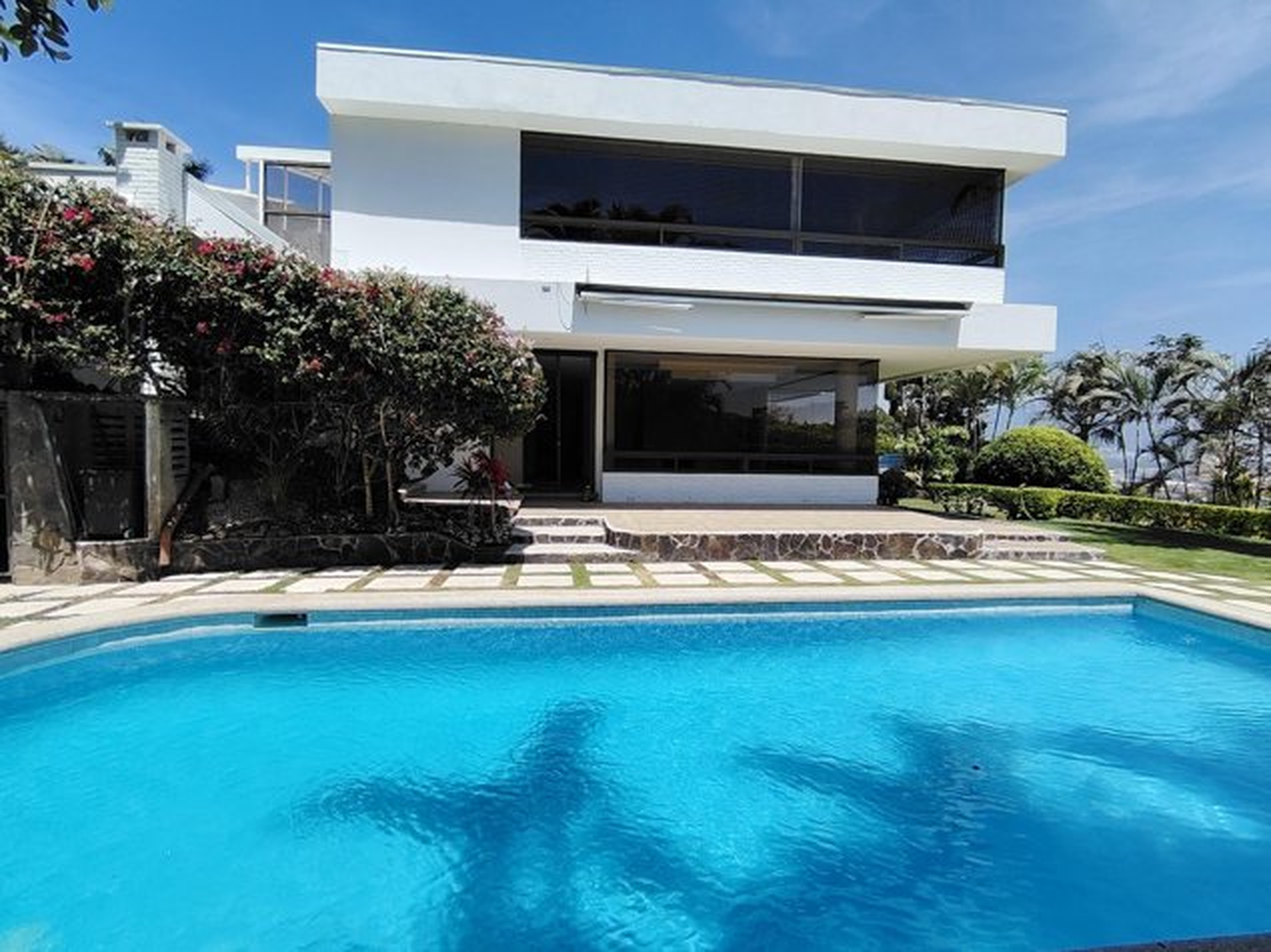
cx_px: 636
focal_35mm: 17
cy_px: 476
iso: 100
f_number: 2.2
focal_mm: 1.42
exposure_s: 1/1576
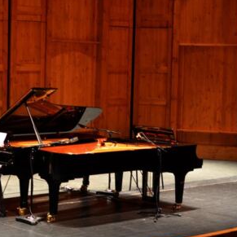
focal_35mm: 98
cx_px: -5
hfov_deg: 17.3
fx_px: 759
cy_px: 156
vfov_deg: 17.7
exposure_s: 1/40
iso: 800
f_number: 3.2
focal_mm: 35
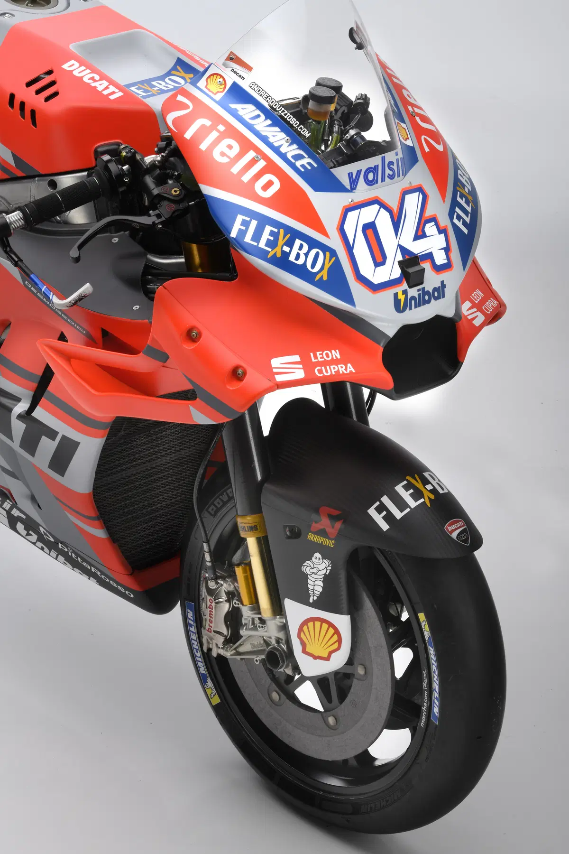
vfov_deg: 16.8
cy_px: 427
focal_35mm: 122
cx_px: 284
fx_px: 2892
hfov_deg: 11.2
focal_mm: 122
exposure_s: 1/200
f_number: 22
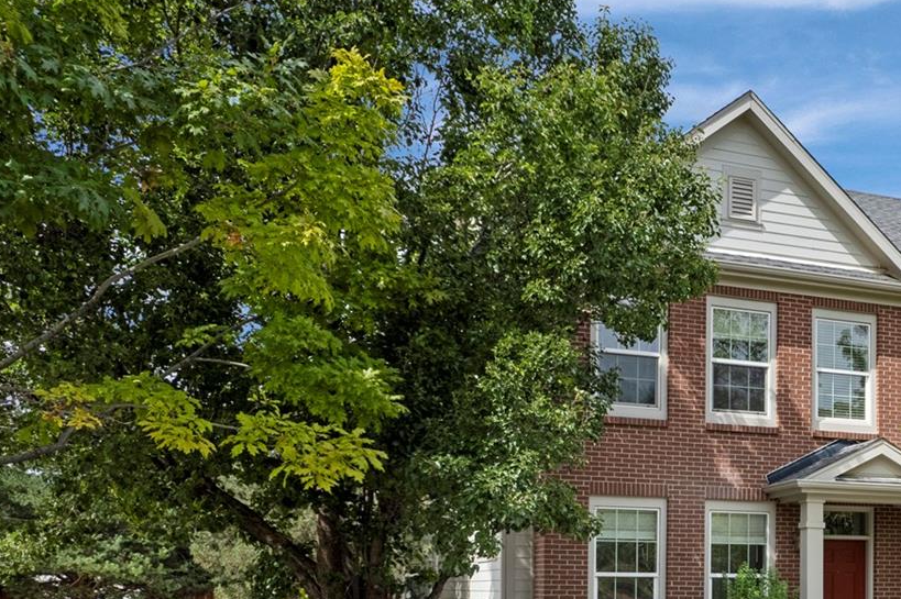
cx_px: 837
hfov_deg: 41.3
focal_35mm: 43
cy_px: 484
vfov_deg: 30.4
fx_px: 1076
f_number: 2.8
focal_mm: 8.38
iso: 100
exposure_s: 1/1500
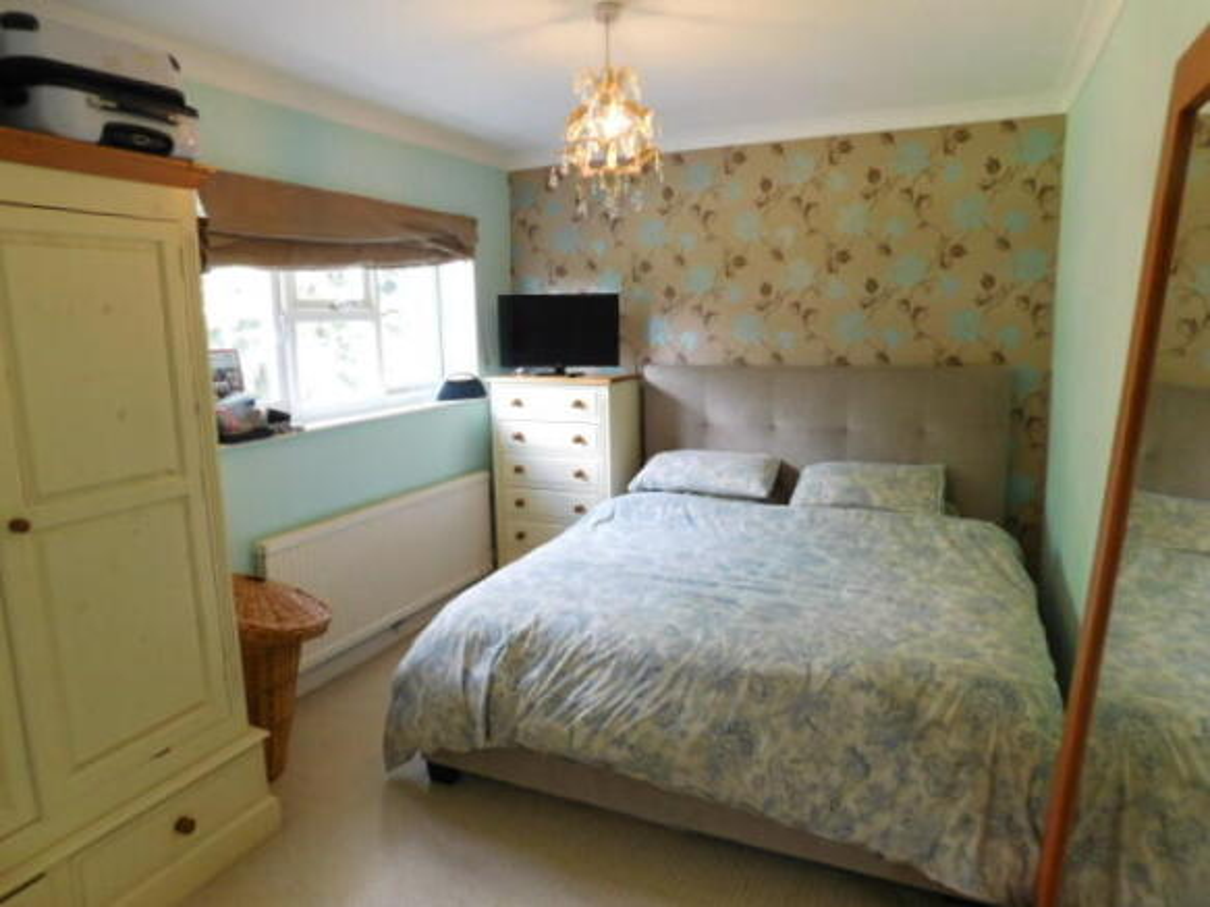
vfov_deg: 58.9
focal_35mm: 23
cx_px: 605
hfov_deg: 73.9
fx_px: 804
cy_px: 454
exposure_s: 1/30
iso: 220
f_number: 3
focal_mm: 4
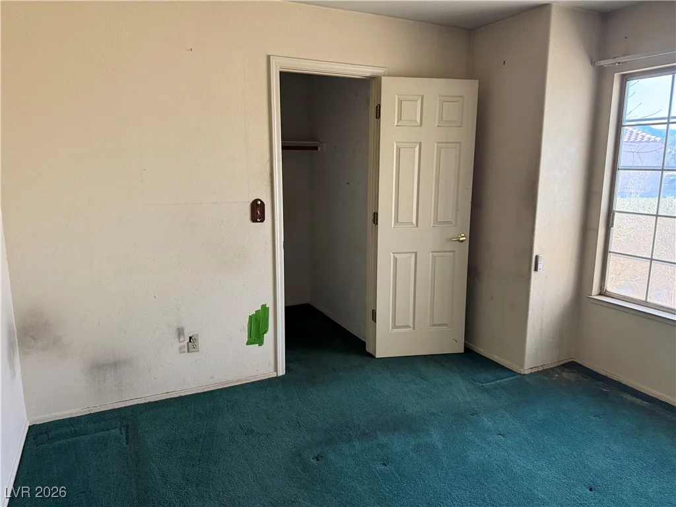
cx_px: 338
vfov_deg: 56.8
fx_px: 469
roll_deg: -0.5
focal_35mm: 24
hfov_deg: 71.6
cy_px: 254
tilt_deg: -9.9
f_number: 1.78
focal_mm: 6.76
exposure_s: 1/60
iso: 400
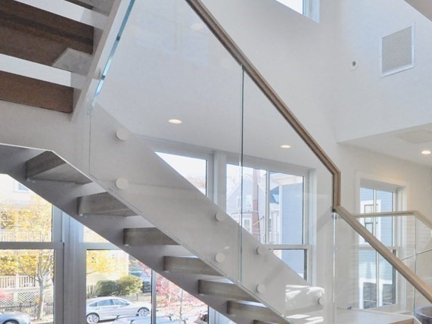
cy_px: 245
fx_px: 387
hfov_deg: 52.1
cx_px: 381
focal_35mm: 31
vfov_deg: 43.9
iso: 1000
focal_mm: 12
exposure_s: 1/250
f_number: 8
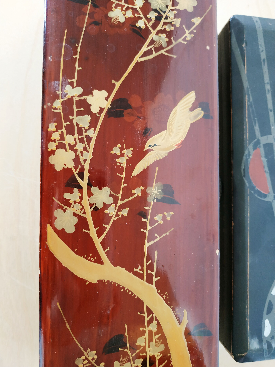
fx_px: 254
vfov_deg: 71.6
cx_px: 138
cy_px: 184
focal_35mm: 24
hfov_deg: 56.8
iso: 320
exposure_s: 1/25
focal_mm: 3.94
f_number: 1.9
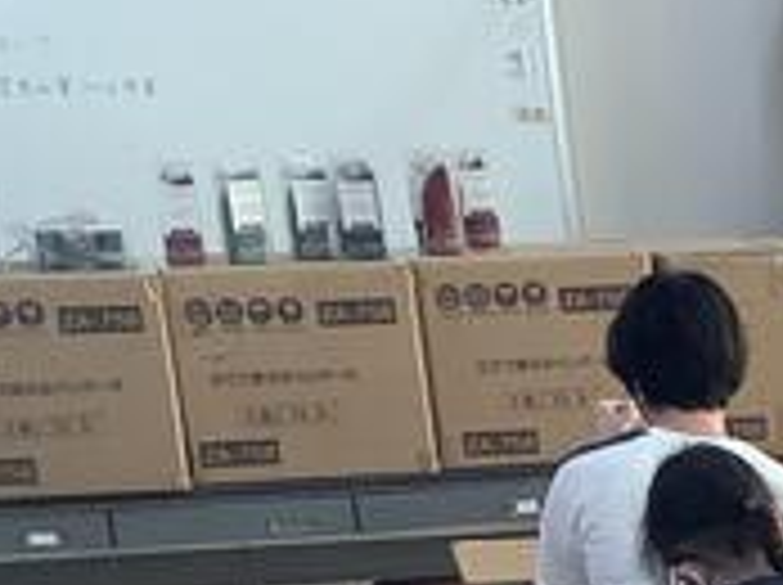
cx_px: 1480
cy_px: 1073
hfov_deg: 13.8
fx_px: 2824
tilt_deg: -20.5
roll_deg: +1.7
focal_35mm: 125
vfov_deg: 11.0
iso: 64
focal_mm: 3.3
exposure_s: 1/100
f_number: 2.4
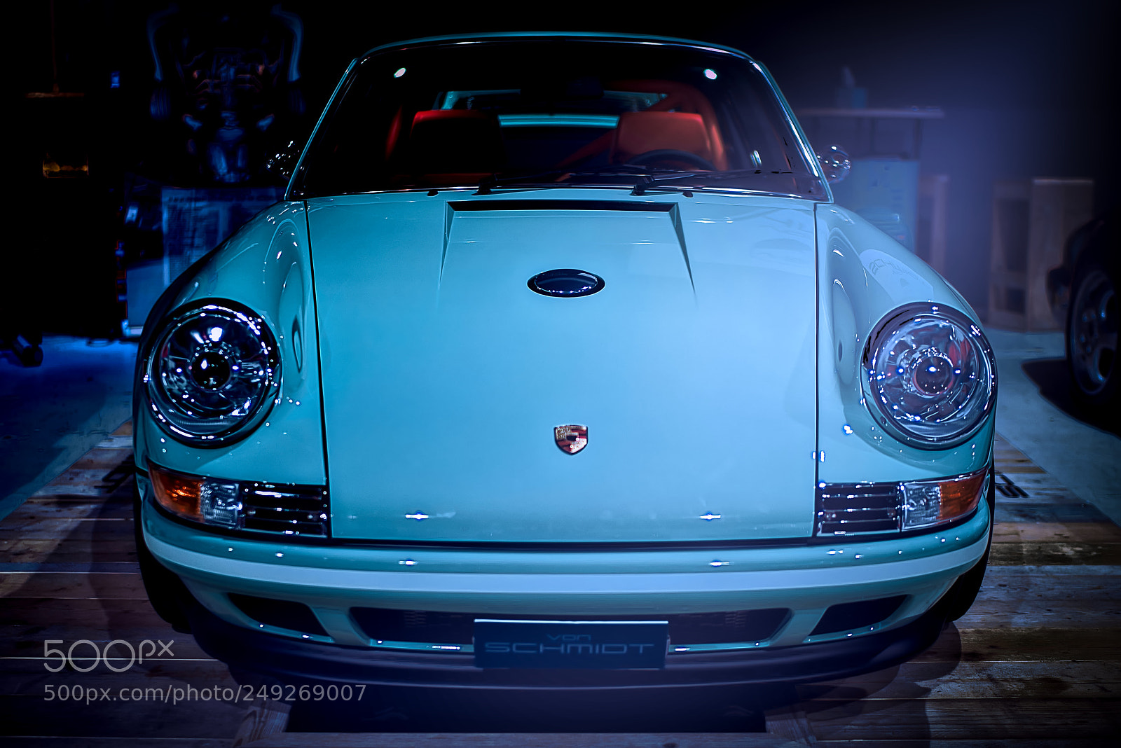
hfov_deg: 54.4
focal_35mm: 35
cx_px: 560
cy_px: 374
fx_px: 1090
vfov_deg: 37.9
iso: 160
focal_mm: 35
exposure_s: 1/40
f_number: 1.4
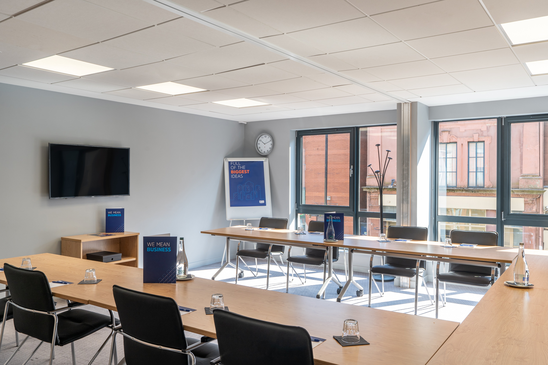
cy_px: 182
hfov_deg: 63.7
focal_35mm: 29
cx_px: 274
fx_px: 441
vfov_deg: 45.0
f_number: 10
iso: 200
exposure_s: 1/50
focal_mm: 29
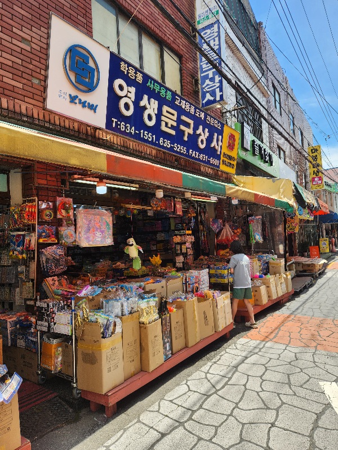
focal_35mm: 23
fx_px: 299
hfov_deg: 58.9
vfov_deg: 73.9
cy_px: 225
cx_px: 169
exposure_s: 1/769
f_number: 1.8
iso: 20
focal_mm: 5.4
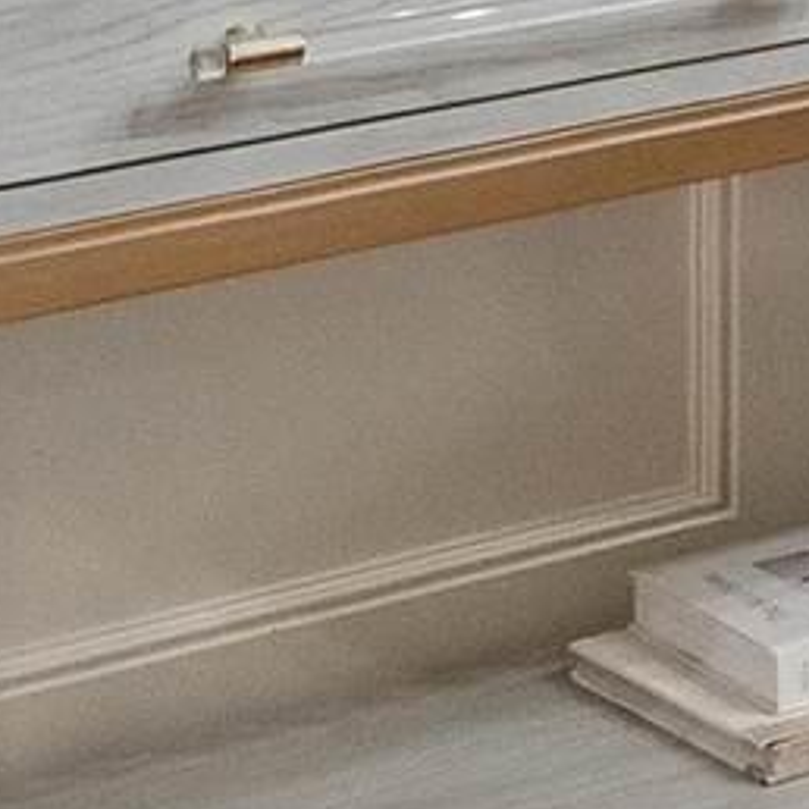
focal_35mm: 177
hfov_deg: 6.8
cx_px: 3537
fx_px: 4682
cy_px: -1261
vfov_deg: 8.8
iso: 1400
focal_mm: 17.5
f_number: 5.6
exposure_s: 1/20
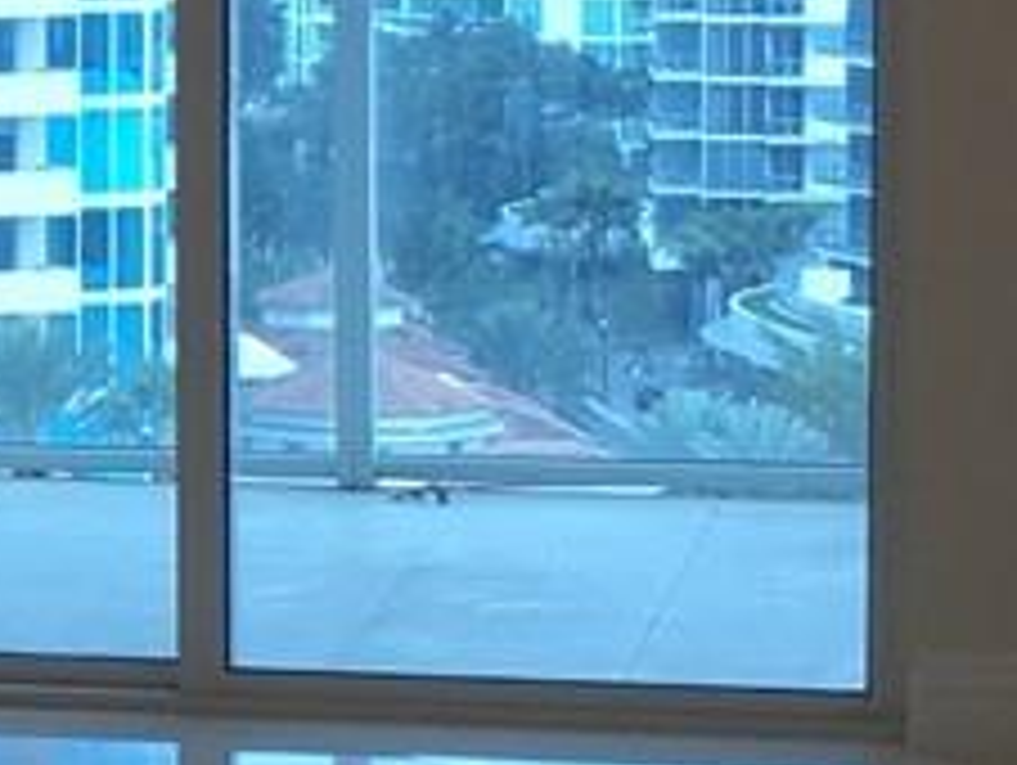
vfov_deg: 7.2
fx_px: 6029
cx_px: -1116
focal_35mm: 205
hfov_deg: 9.0
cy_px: 140
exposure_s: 1/127
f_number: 2.2
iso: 25
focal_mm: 4.15
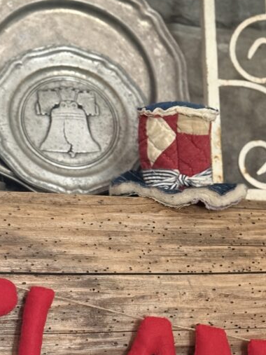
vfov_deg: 20.2
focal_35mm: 97
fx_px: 994
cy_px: 191
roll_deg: +0.2
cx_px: 143
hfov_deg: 15.2
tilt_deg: +7.3
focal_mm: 6.76
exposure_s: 1/30
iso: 640
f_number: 1.78
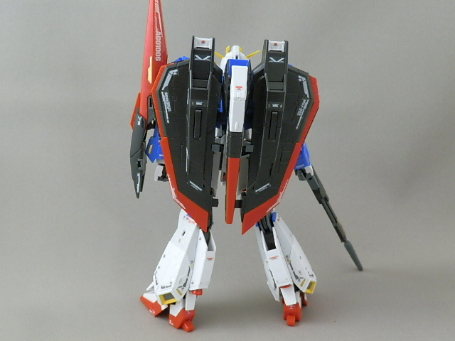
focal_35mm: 34
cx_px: 228
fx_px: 447
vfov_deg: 41.8
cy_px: 170
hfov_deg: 54.0
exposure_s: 1/8
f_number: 3.5
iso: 250
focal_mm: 6.17
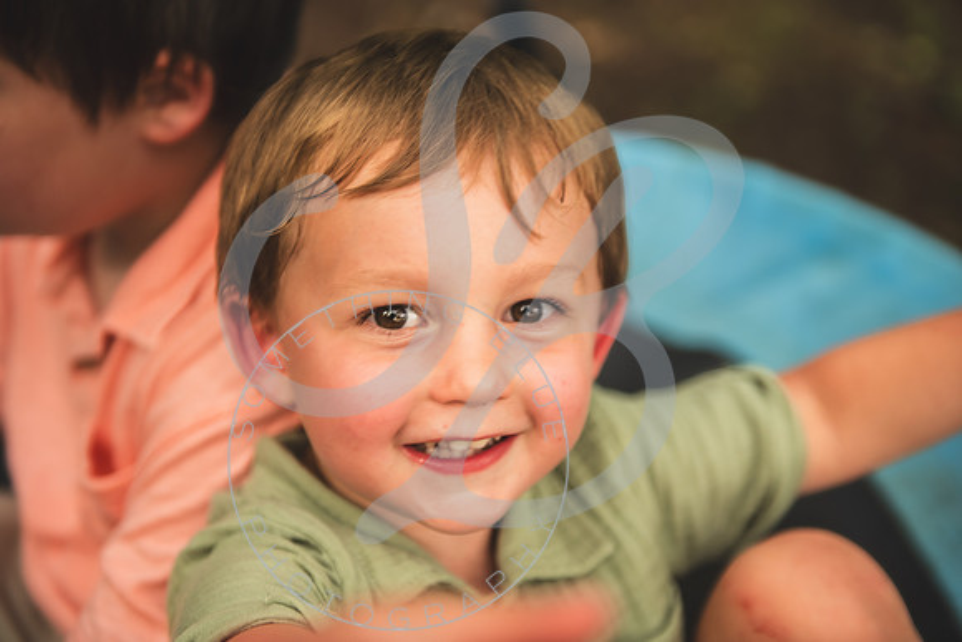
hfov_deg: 33.4
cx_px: 481
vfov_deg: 22.6
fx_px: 1604
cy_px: 321
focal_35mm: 60
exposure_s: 1/125
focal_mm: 60
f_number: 2.8
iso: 250
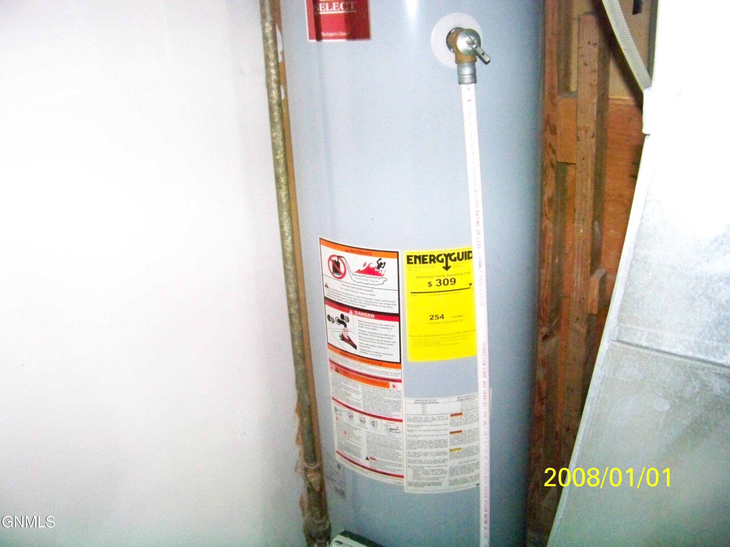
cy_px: 274
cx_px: 365
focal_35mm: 33
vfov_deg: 42.9
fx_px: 696
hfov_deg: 55.4
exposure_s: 1/30
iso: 1600
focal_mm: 5.85
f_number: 2.8
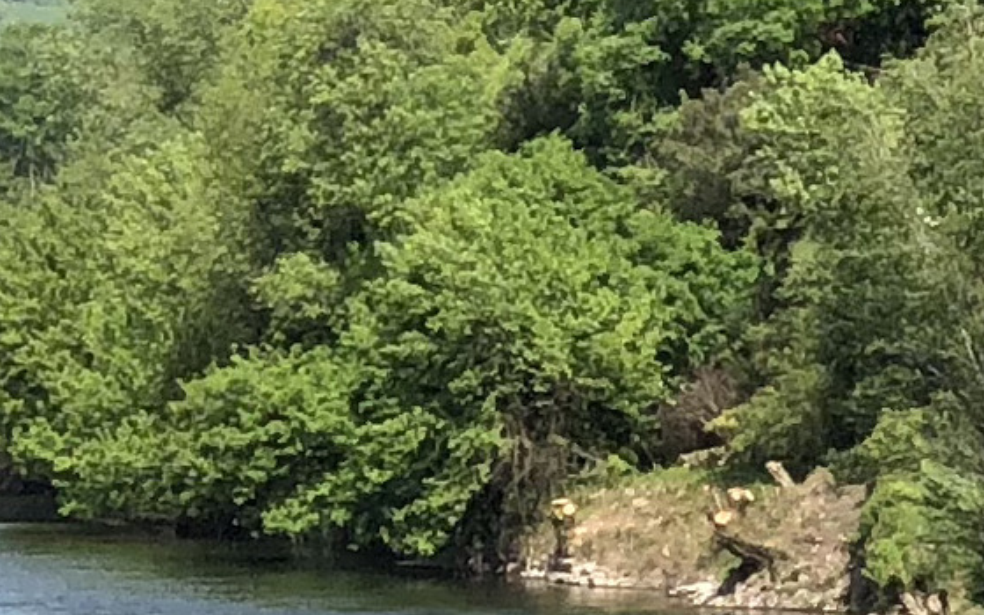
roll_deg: +1.0
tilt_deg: +0.0
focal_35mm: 394
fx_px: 10566
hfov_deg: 5.3
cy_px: 439
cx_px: 192
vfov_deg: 3.3
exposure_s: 1/979
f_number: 2.4
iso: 16
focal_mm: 6
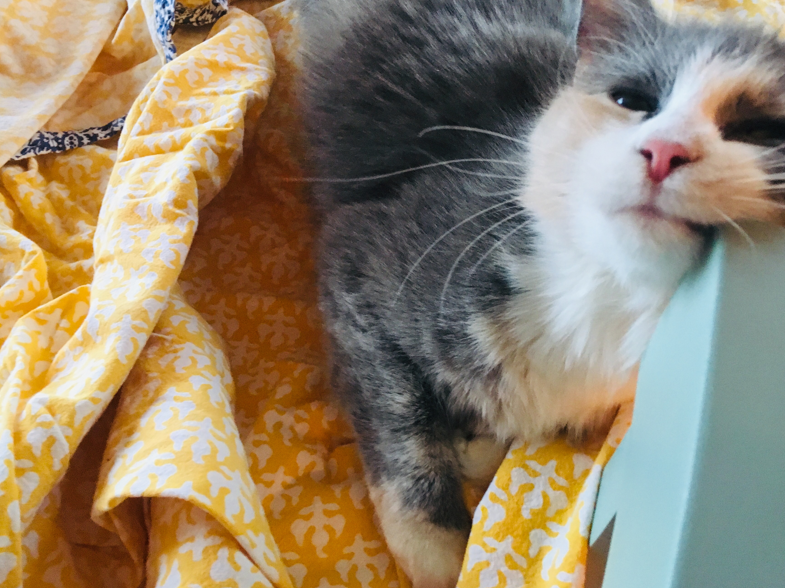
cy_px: 258
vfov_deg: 41.7
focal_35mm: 34
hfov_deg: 53.9
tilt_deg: -49.2
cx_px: 375
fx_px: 771
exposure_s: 1/30
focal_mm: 4.15
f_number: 2.2
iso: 200
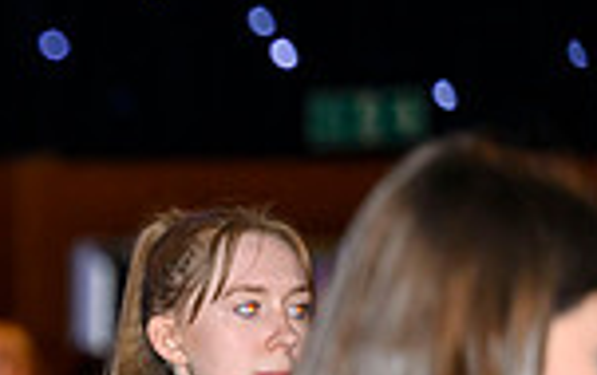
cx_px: -518
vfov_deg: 2.4
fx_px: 8916
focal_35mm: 547
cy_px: 495
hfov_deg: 3.8
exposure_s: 1/160
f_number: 3.2
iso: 2500
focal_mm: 140
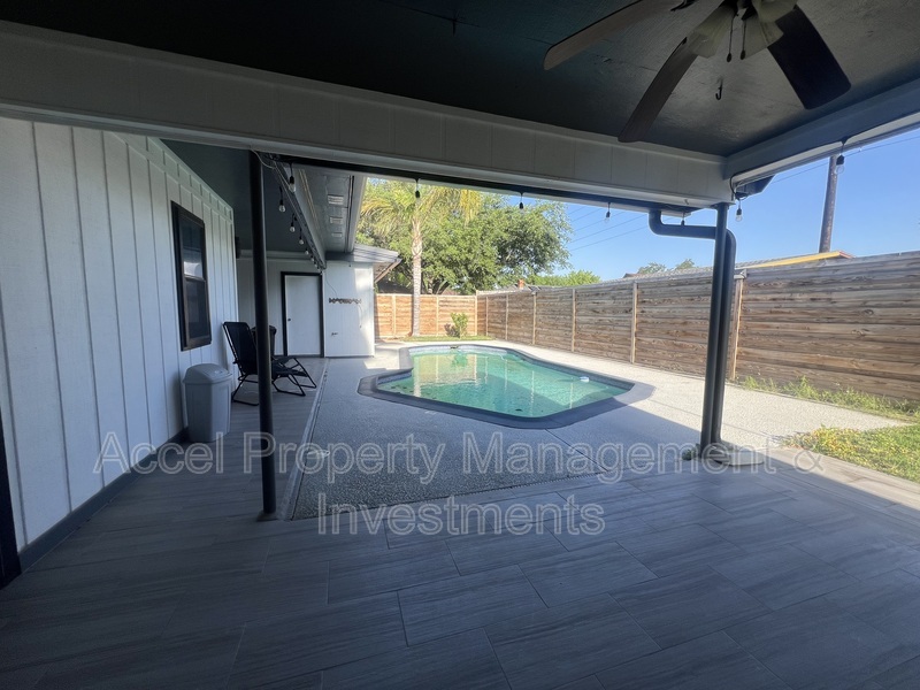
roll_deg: -0.6
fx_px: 346
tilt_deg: -6.3
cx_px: 460
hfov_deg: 106.2
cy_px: 345
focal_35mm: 13
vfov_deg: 89.9
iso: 32
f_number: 1.8
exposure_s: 1/815
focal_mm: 1.57
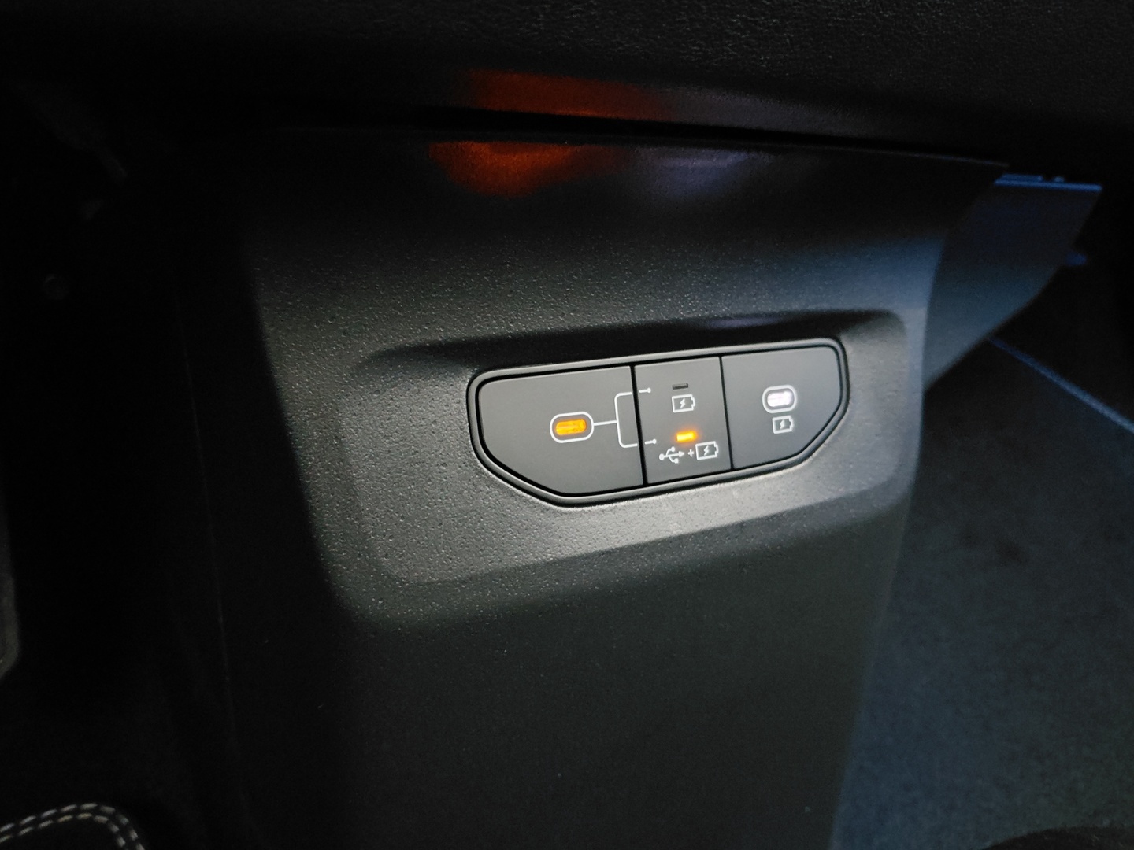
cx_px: 567
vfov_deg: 54.9
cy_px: 425
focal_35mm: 25
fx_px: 819
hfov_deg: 69.4
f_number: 1.8
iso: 1600
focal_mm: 4.69
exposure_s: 1/8
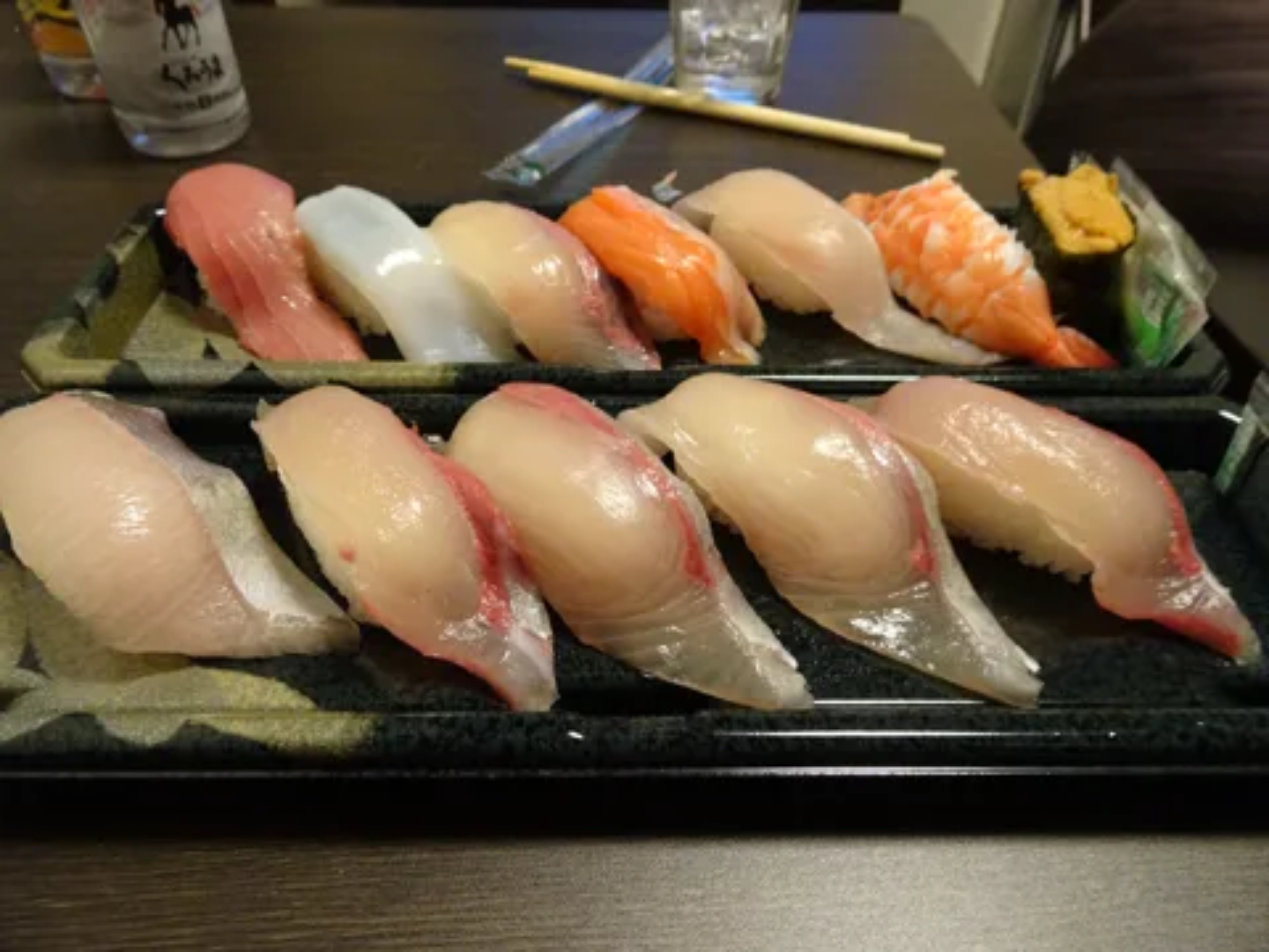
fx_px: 880
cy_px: 476
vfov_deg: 56.8
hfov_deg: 71.6
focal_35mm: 24
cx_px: 634
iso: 800
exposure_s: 1/25
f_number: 3.5
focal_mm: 4.1
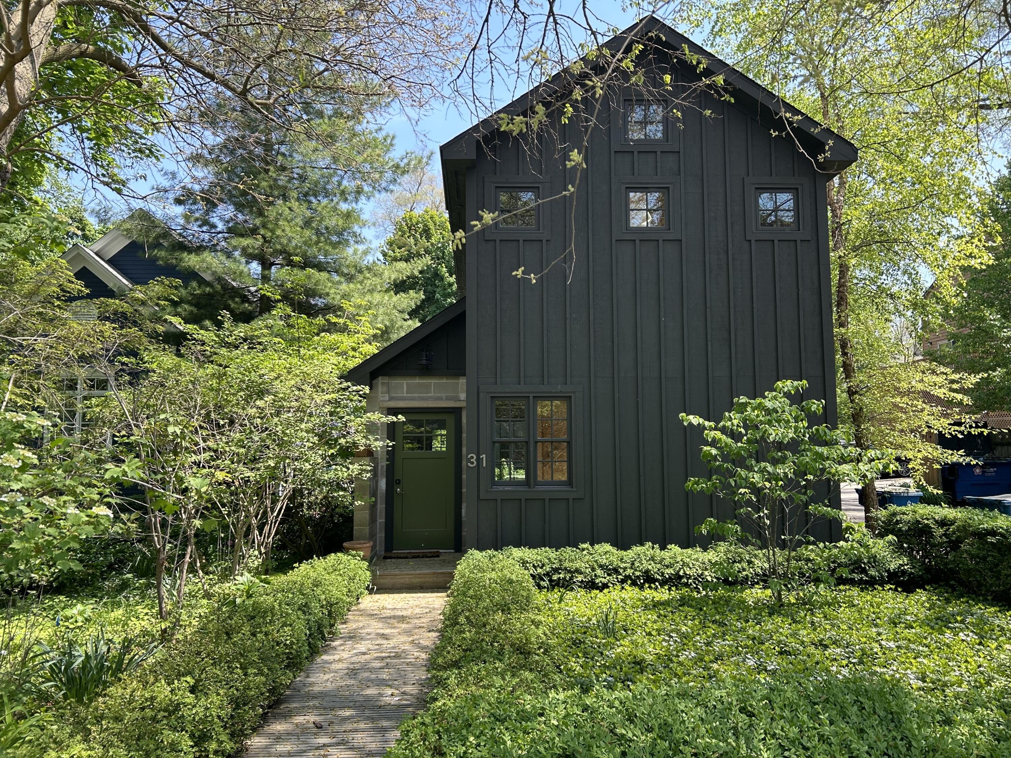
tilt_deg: +4.2
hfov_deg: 67.3
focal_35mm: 26
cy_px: 379
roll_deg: +0.4
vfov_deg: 53.1
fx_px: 759
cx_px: 506
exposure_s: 1/700
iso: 50
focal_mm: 5.7
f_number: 1.5
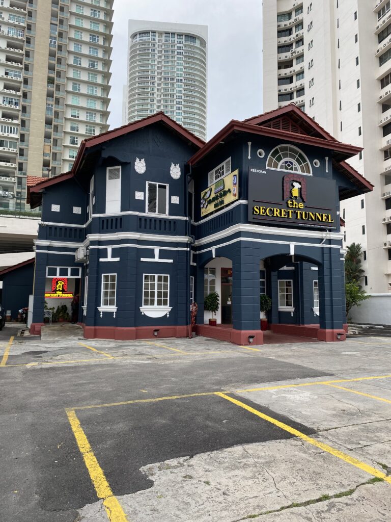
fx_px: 392
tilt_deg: +7.8
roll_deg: +0.0
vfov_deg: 67.3
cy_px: 261
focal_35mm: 26
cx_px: 196
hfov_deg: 53.1
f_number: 1.8
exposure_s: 1/502
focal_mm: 4.25
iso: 32
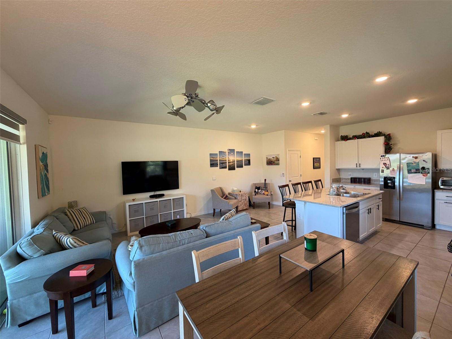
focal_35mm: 14
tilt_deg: -1.1
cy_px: 170
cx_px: 226
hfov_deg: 102.1
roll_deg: +2.4
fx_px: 183
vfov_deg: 85.7
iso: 160
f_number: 2.2
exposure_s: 1/60
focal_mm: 2.22
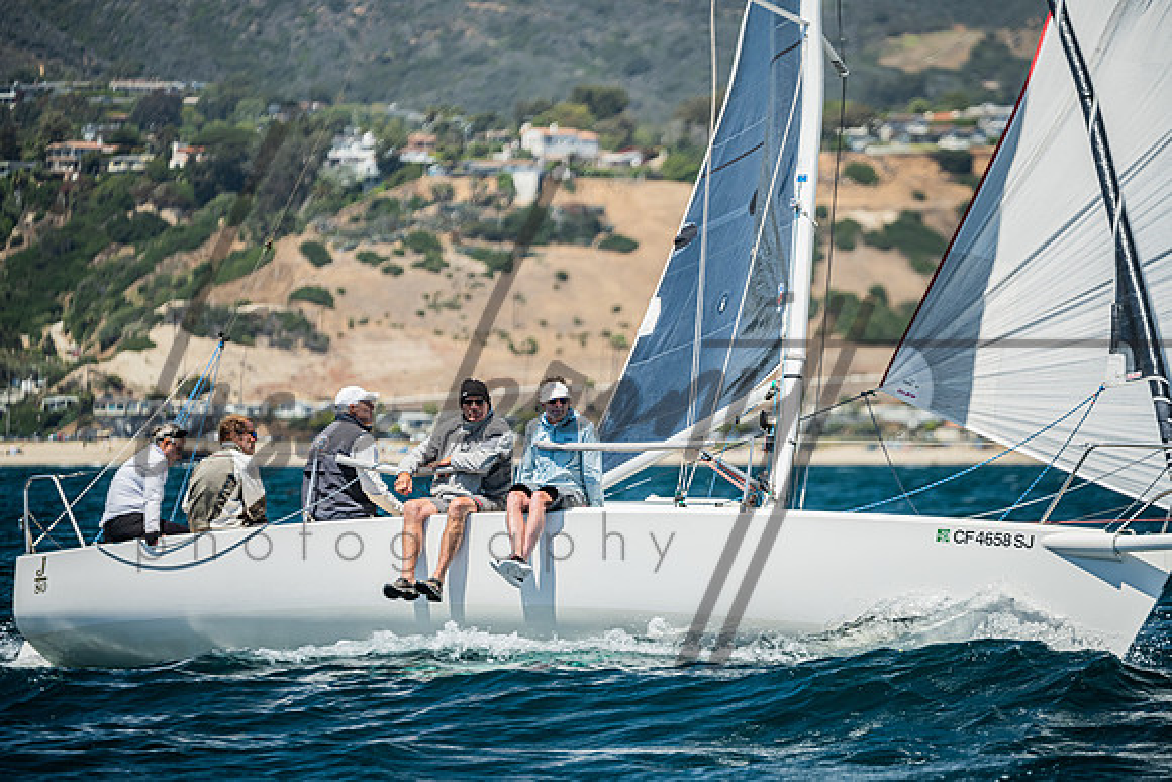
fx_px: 10038
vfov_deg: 4.5
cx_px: 577
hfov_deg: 6.7
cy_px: 391
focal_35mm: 308
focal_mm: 300
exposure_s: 1/640
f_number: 5.6
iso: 320
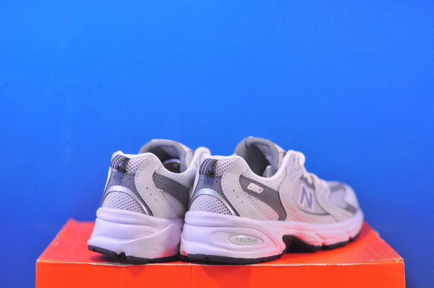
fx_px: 903
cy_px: 144
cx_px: 217
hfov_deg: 27.0
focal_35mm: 75
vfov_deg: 18.1
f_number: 2.2
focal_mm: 50
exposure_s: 1/320
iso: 250
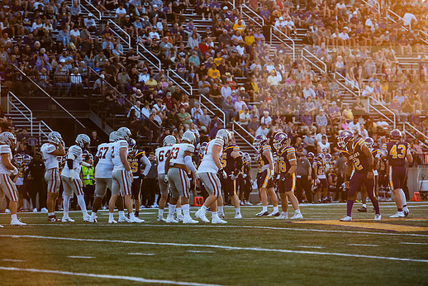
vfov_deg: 8.2
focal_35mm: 168
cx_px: 229
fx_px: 1998
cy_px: 146
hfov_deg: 12.2
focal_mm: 150
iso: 800
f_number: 3.2
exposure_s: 1/1250
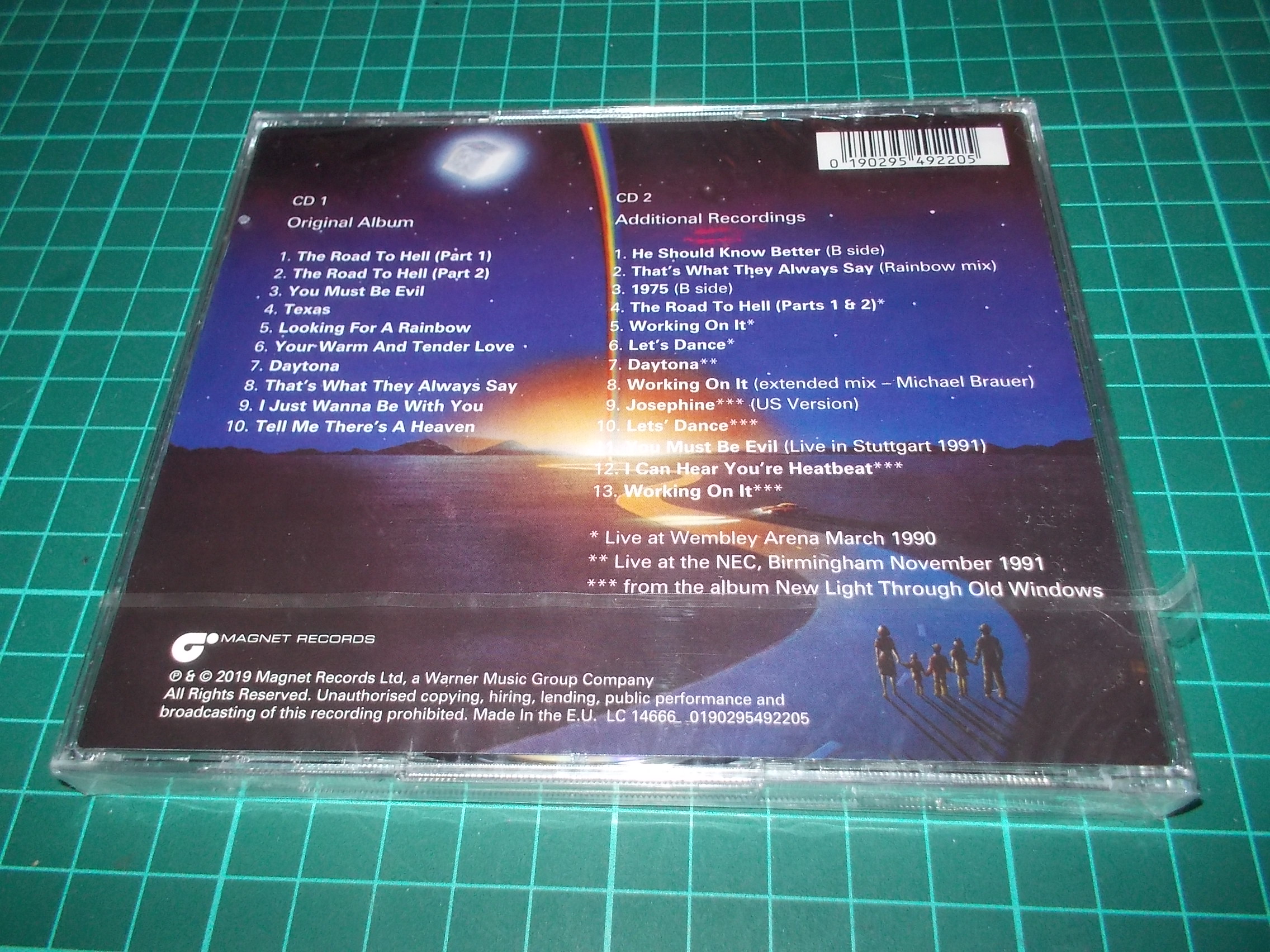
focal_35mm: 29
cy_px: 476
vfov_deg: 48.2
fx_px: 1064
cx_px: 635
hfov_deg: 61.7
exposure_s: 1/30
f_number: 3.3
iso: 200
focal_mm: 4.1
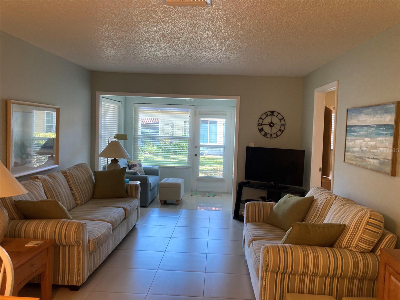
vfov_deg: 49.7
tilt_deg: -1.6
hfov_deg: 63.4
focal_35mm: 28
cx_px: 200
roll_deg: -1.2
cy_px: 150
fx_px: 324
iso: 125
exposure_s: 1/60
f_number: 1.8
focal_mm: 3.99
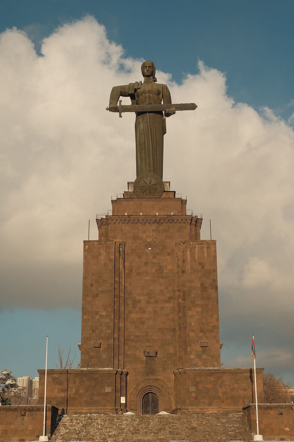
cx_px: 147
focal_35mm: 53
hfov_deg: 25.5
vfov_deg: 37.5
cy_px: 221
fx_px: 649
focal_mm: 35
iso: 800
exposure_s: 1/1000
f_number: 11
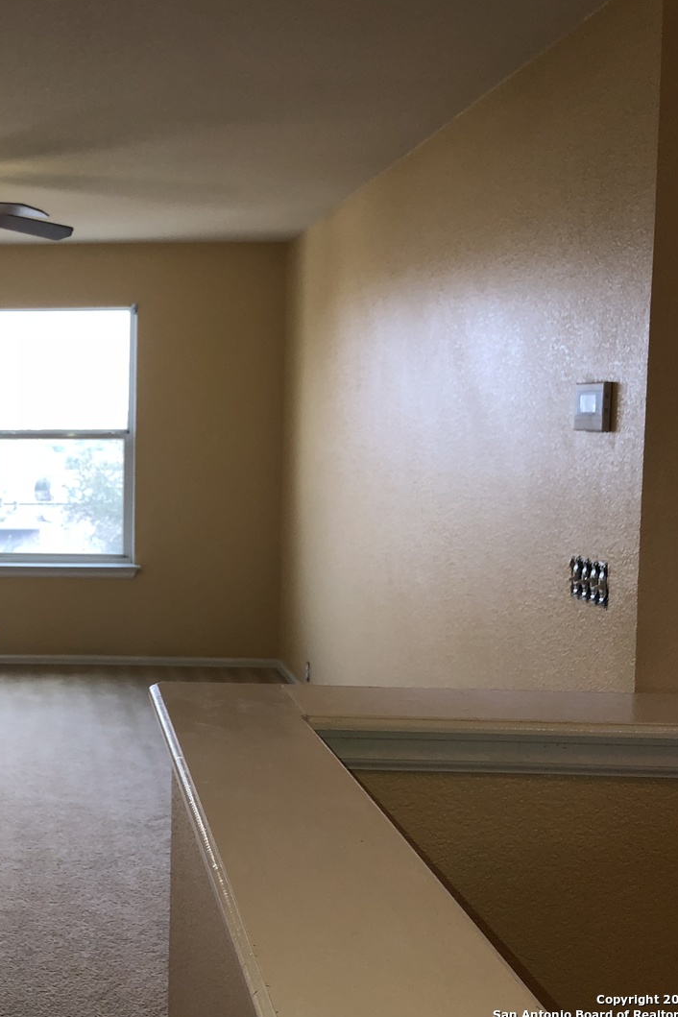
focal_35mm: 41
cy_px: 504
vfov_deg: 47.4
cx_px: 8
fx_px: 1158
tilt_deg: -5.6
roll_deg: -0.2
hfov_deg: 30.4
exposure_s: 1/120
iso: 50
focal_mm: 3.99
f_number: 1.8
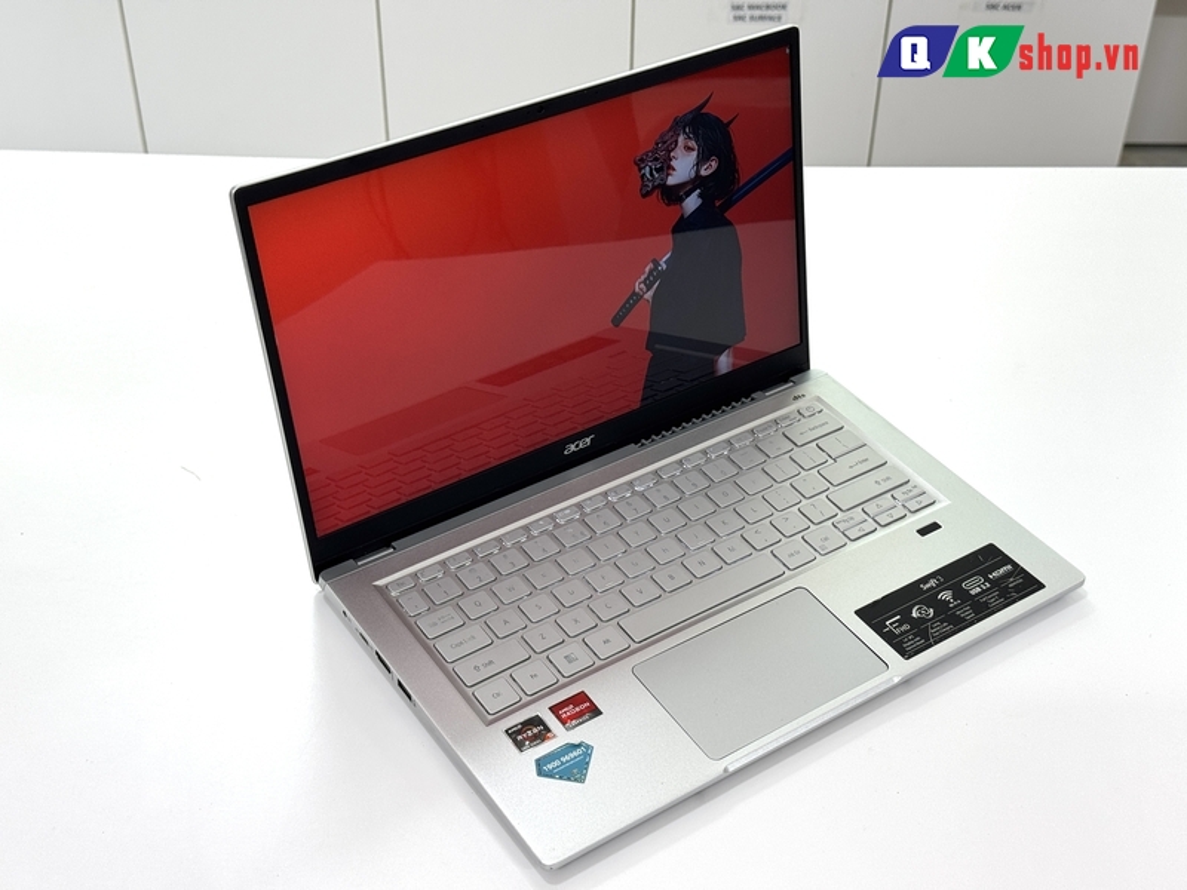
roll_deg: +0.2
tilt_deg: -37.7
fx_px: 1646
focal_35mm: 48
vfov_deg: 30.3
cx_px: 594
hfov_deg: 39.7
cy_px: 445
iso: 50
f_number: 1.78
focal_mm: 6.76
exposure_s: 1/100
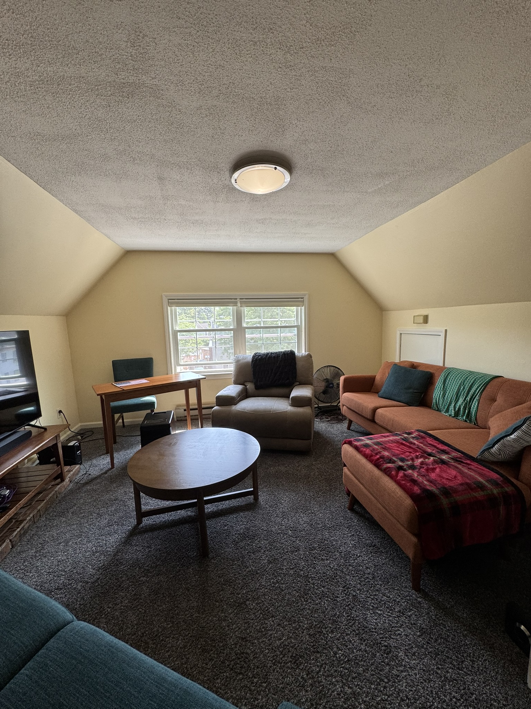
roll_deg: +2.1
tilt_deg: -7.1
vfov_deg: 102.1
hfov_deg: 85.7
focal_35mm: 14
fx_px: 286
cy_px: 354
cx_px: 266
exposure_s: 1/120
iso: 125
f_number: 2.2
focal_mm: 2.22
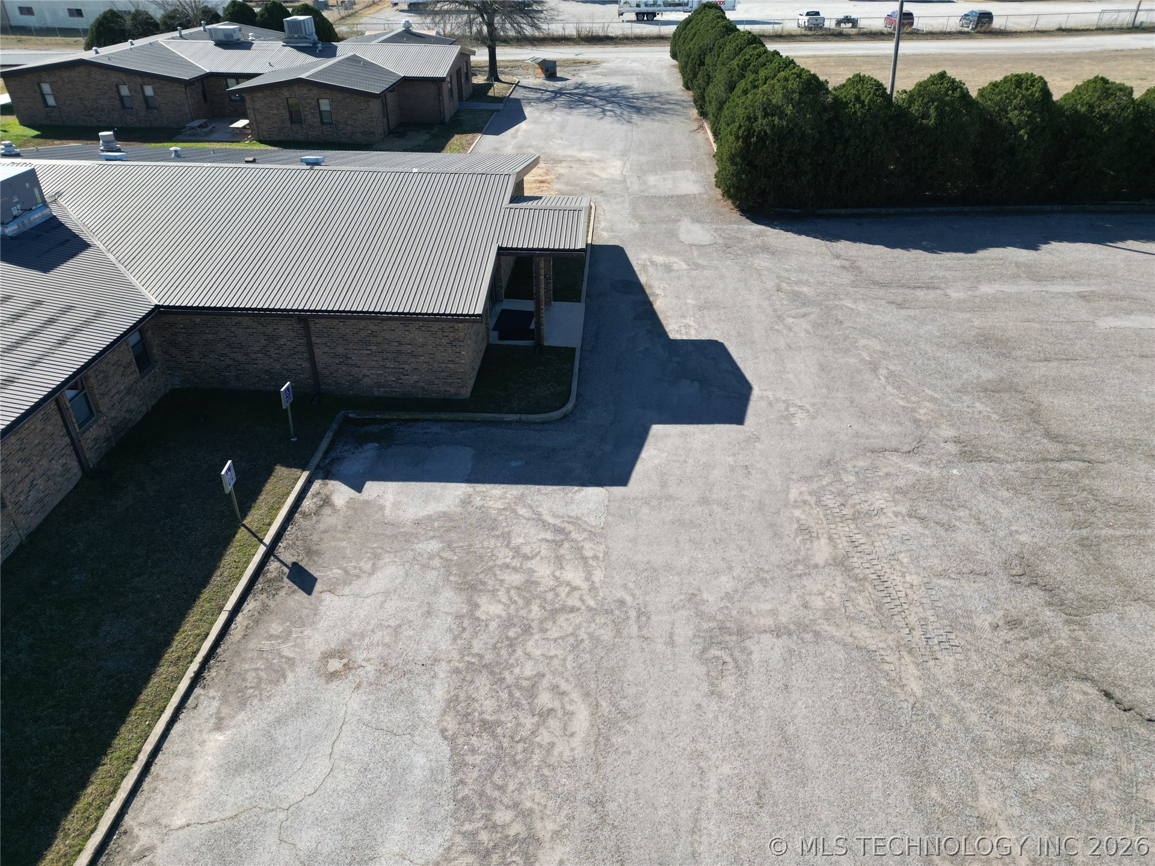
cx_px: 578
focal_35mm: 24
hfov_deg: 71.6
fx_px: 801
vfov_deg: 56.8
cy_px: 433
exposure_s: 1/1500
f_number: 1.7
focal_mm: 6.72
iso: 100
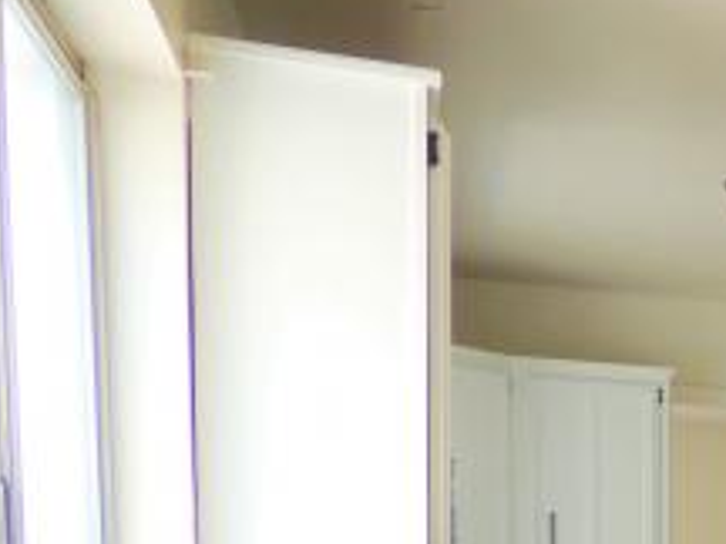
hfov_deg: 23.0
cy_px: 762
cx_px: 1042
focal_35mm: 71
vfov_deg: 18.8
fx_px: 1489
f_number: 3
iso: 110
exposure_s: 1/30
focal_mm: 4.3
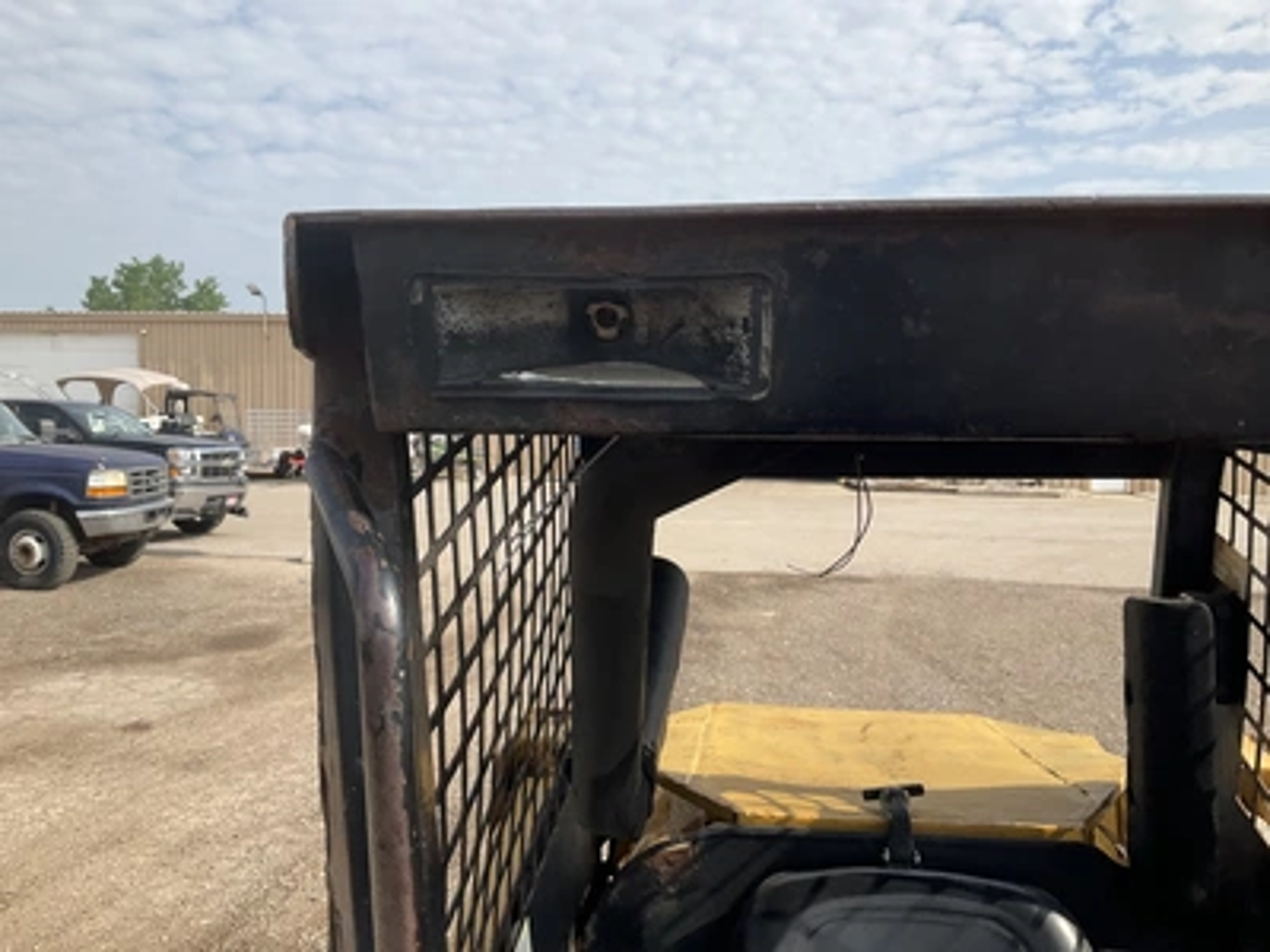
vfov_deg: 48.2
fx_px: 1064
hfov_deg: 61.7
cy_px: 476
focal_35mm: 29
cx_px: 635
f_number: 1.8
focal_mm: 3
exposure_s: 1/1626
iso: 25
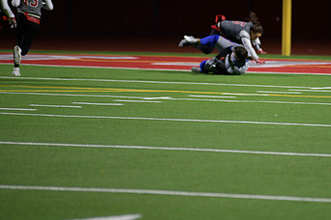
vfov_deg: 4.1
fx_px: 3117
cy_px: 80
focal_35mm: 339
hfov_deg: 6.1
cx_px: 272
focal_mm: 200
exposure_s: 1/200
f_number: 2.8
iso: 900
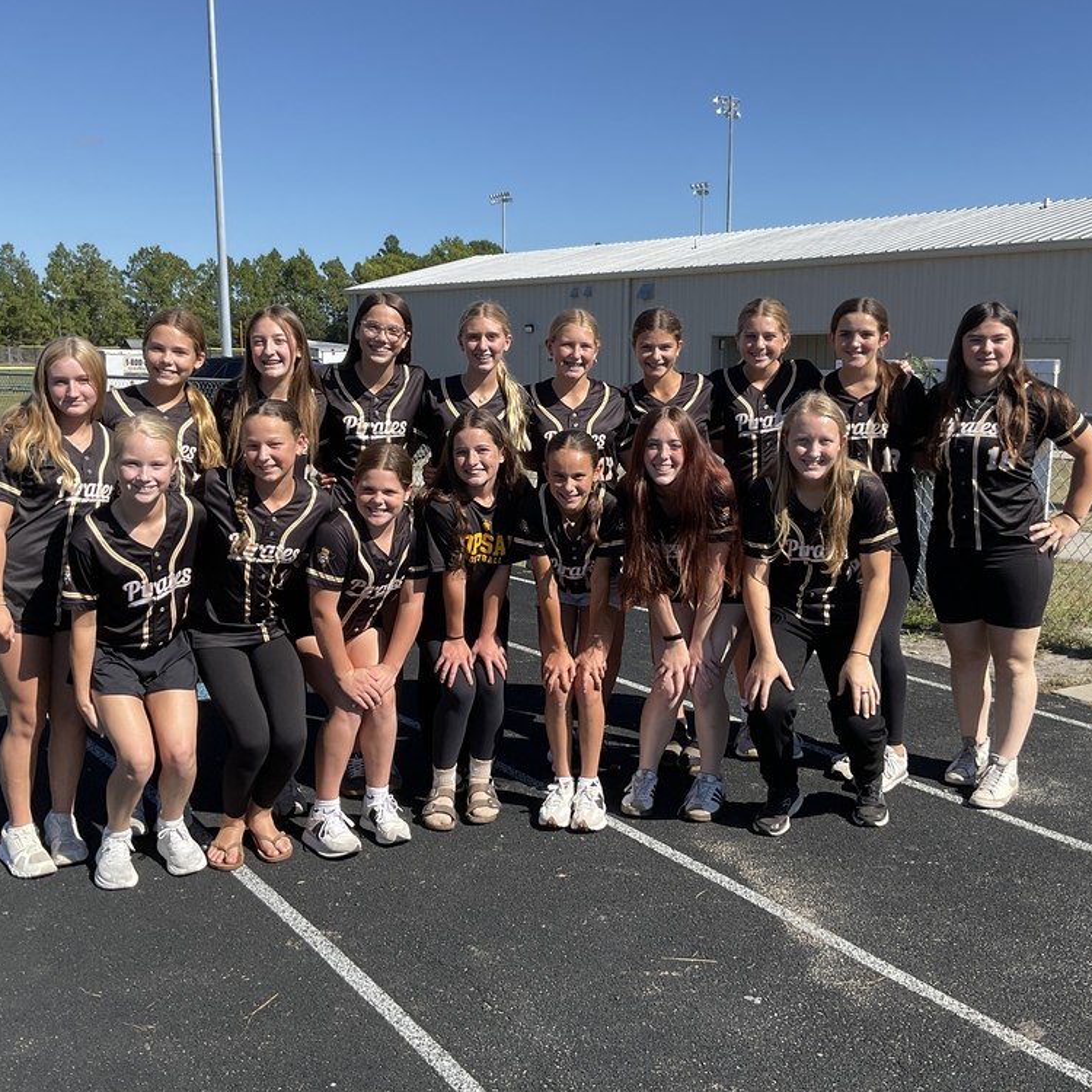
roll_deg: -0.1
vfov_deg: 47.2
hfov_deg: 47.2
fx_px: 1249
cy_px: 543
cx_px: 552
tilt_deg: -9.7
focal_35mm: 35
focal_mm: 3
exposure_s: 1/1412
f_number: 1.8
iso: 16
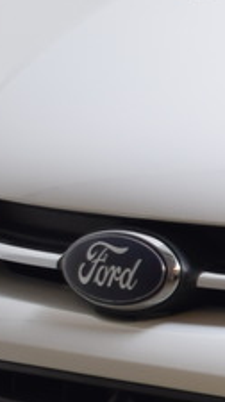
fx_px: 3374
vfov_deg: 6.8
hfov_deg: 3.5
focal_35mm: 317
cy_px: 255
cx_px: 1191
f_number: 5
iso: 100
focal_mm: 28
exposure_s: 1/100
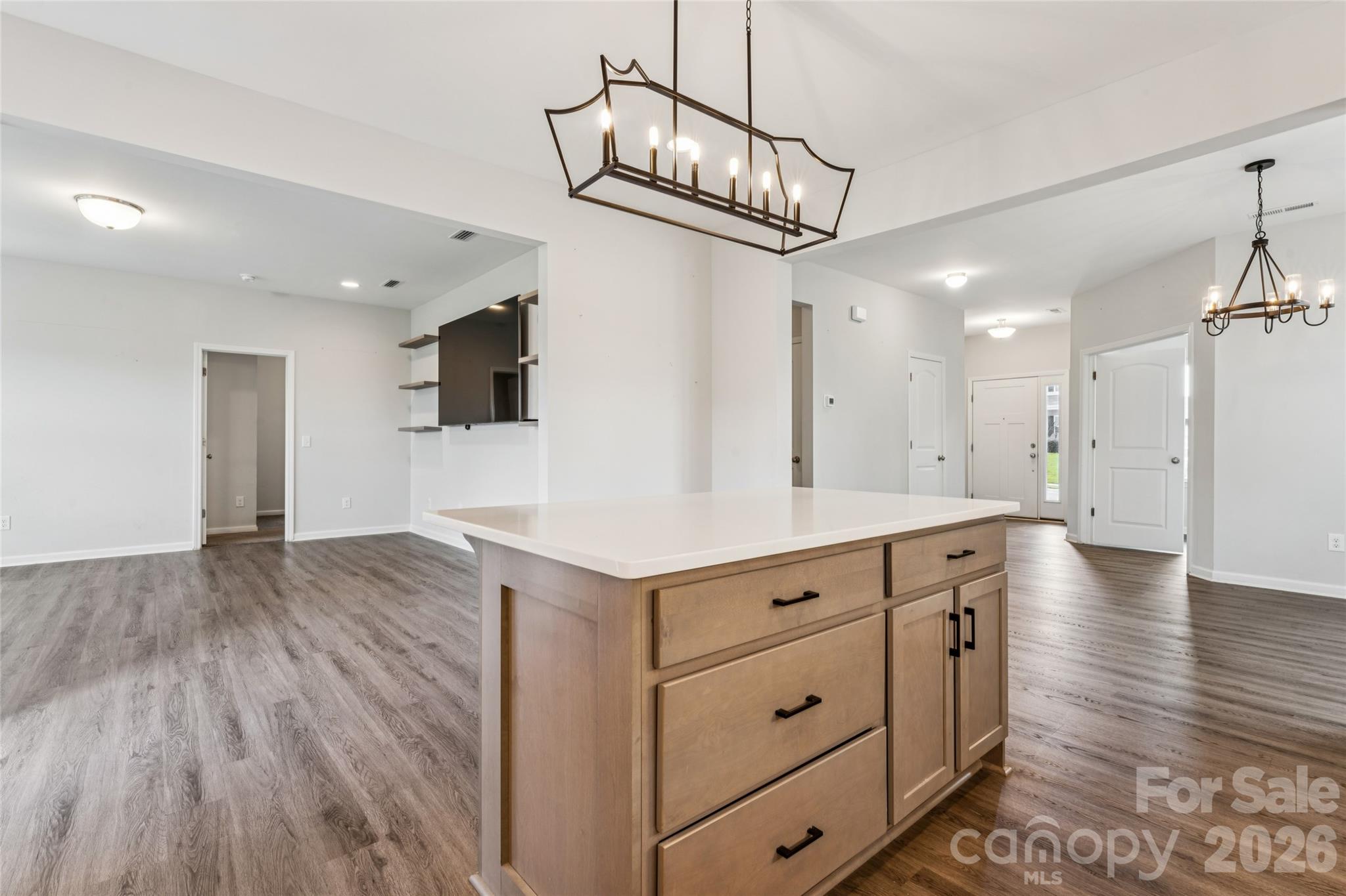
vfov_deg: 72.4
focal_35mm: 16
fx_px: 613
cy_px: 448
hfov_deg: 95.3
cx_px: 673
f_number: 13
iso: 100
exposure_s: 1/1.67
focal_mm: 16.4
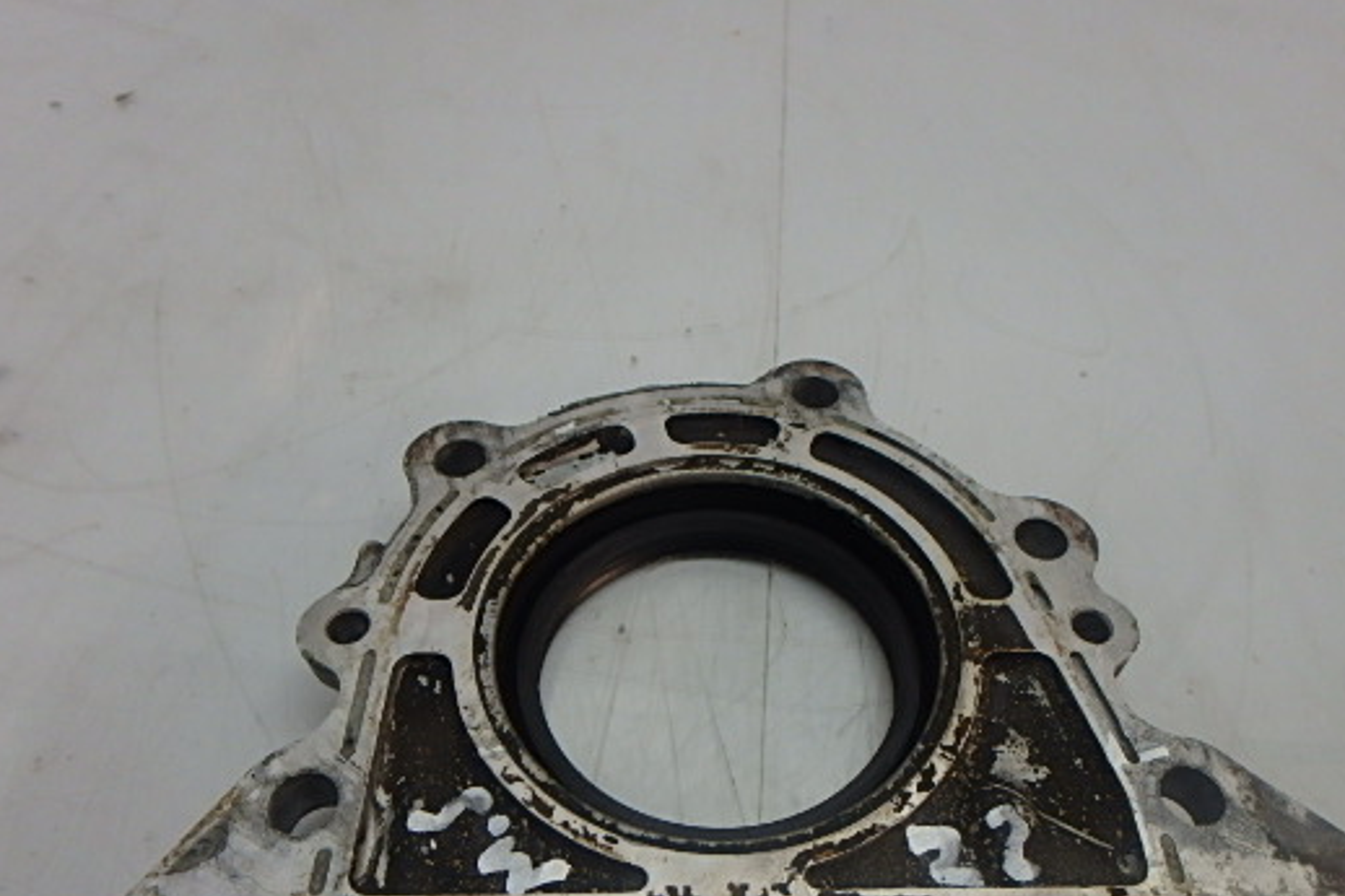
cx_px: 740
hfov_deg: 67.2
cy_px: 582
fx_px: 1008
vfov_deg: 47.3
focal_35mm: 27
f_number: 3.5
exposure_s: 1/60
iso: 200
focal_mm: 3.7
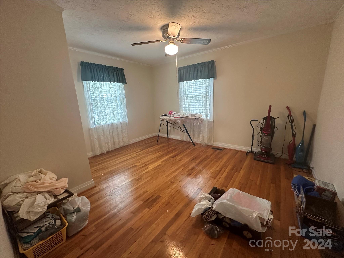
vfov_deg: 85.7
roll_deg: +2.1
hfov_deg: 102.1
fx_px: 139
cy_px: 129
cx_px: 172
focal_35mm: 14
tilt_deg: -11.6
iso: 200
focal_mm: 2.22
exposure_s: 1/60
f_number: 2.2
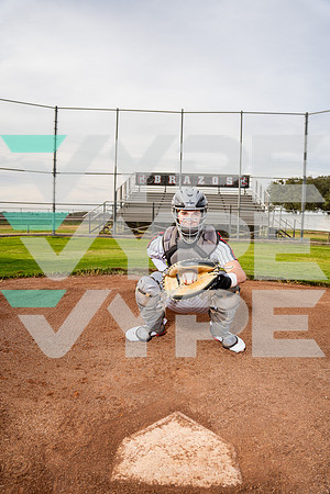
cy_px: 247
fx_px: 330
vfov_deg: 73.7
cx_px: 165
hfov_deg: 53.1
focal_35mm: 24
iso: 100
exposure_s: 1/250
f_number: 4
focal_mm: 24
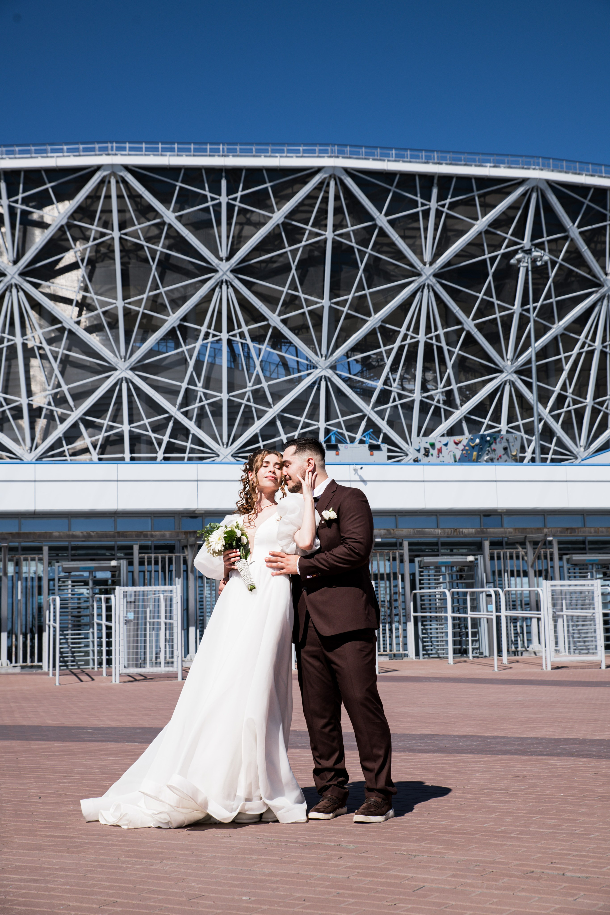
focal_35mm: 55
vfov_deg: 36.2
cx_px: 305
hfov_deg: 24.6
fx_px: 1398
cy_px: 458
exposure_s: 1/800
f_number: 8
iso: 125
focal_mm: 55
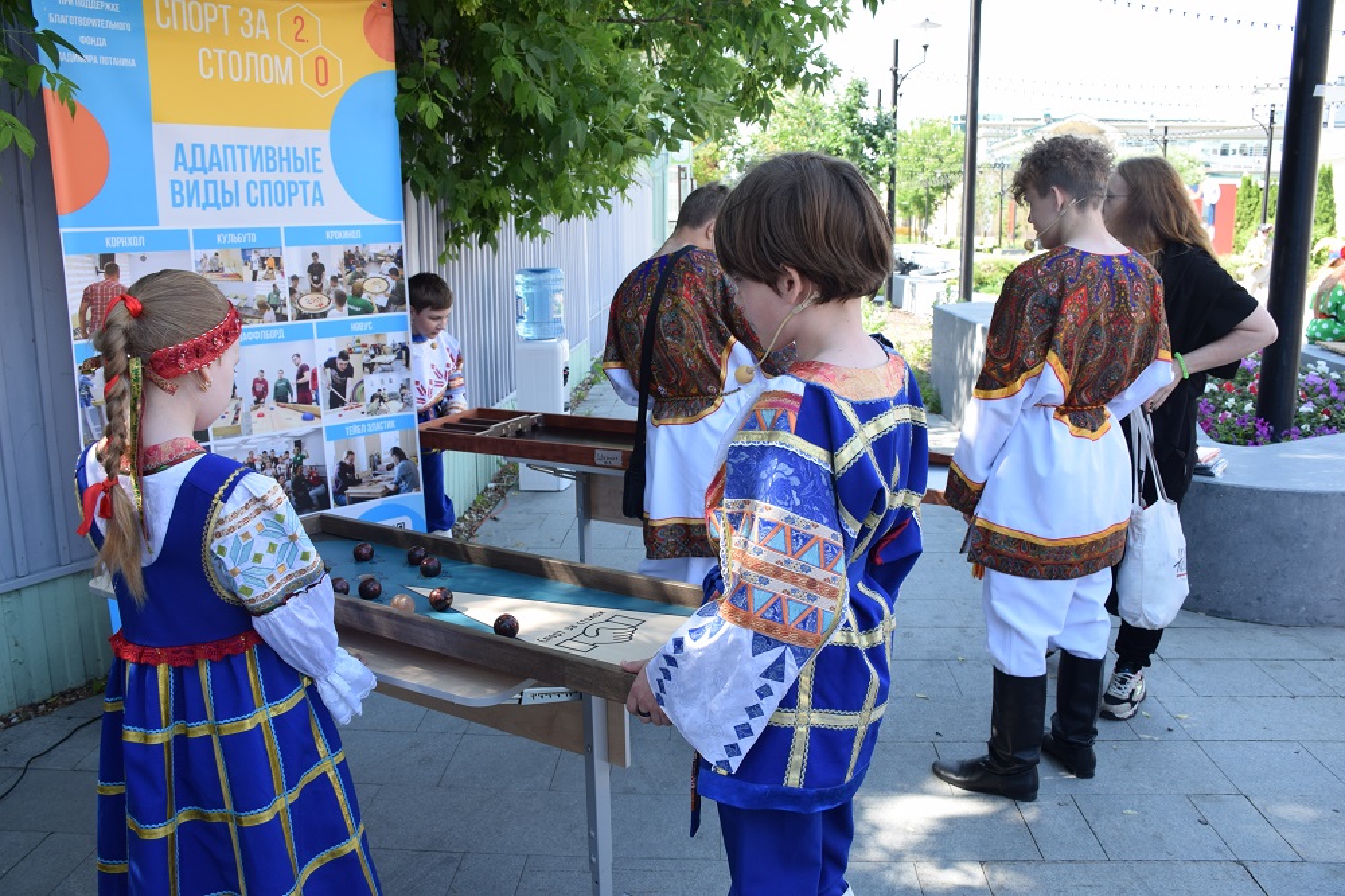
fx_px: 1008
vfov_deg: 47.9
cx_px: 672
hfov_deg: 67.4
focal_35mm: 27
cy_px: 448
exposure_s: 1/200
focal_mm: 18
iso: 400
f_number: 7.1
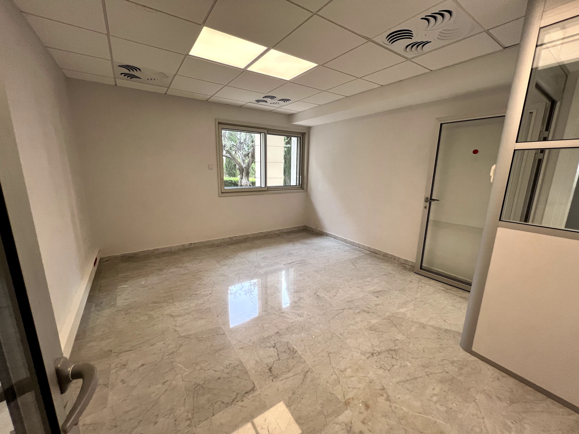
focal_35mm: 13
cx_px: 290
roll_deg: +0.3
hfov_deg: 106.2
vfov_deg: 89.9
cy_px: 217
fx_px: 217
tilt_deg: -11.5
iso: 160
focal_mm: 1.57
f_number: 1.8
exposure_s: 1/100
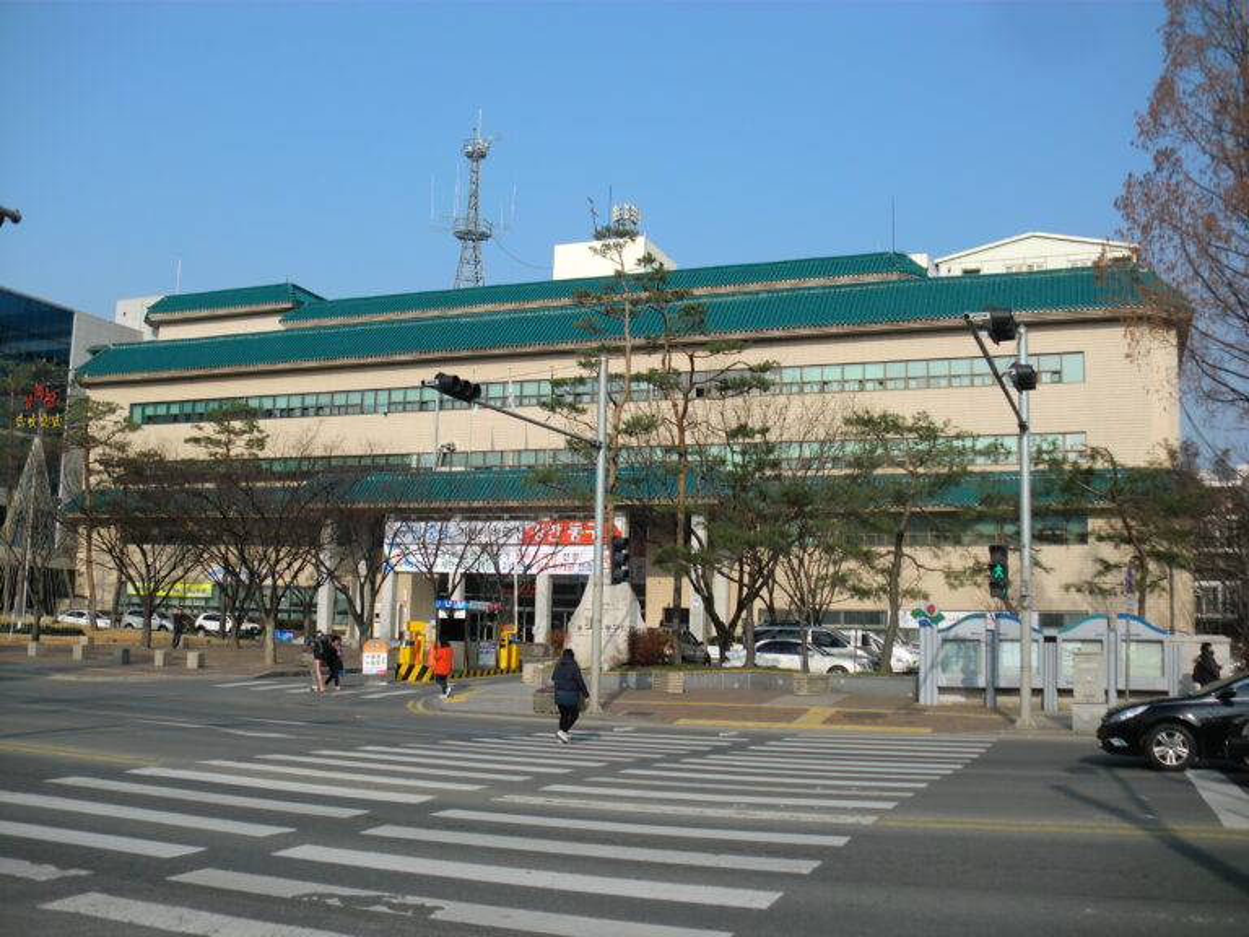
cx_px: 624
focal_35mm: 35
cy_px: 468
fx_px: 1263
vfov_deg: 40.7
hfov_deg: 52.6
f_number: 7.8
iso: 64
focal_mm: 6.3
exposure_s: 1/160
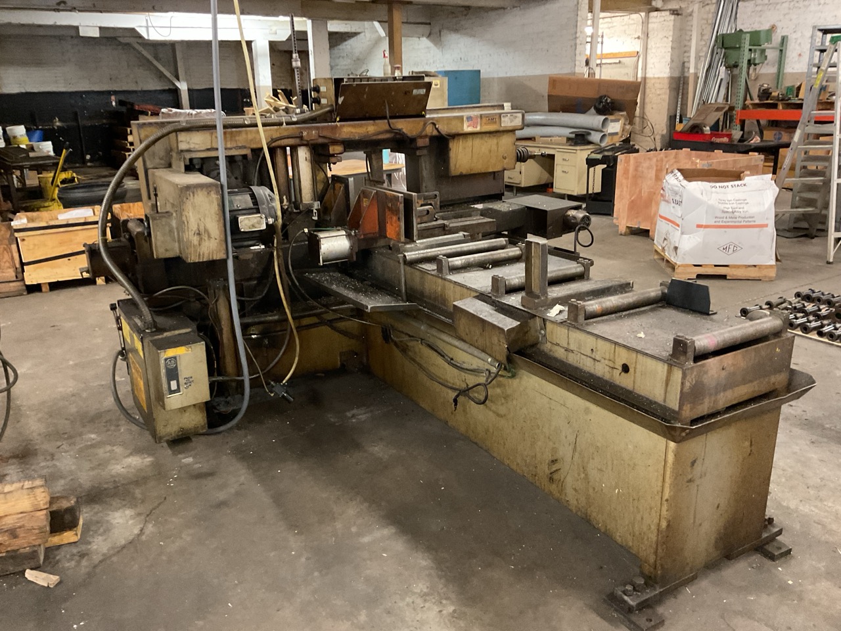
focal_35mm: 29
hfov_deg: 61.7
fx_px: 705
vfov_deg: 48.2
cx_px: 420
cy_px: 316
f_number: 1.8
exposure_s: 1/30
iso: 500
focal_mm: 3
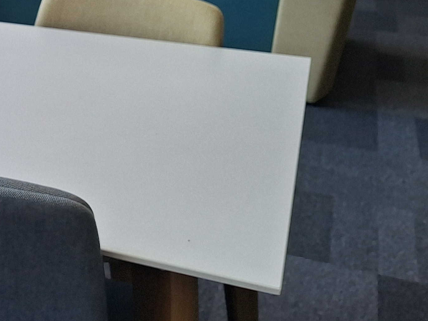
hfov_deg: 24.3
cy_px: 69
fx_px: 841
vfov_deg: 21.4
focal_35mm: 68
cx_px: -155
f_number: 1.8
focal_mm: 5.54
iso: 40
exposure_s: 1/1110
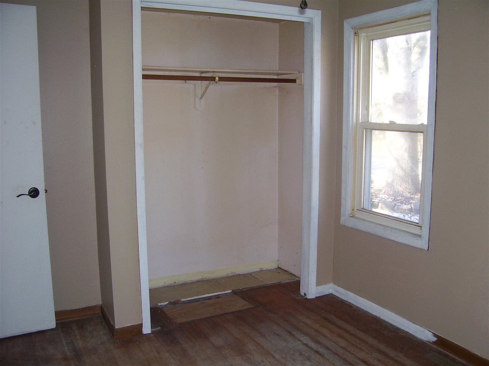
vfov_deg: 41.8
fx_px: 480
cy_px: 183
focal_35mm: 34
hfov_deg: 54.0
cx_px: 244
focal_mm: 5.6
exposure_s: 1/60
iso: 80
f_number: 2.7
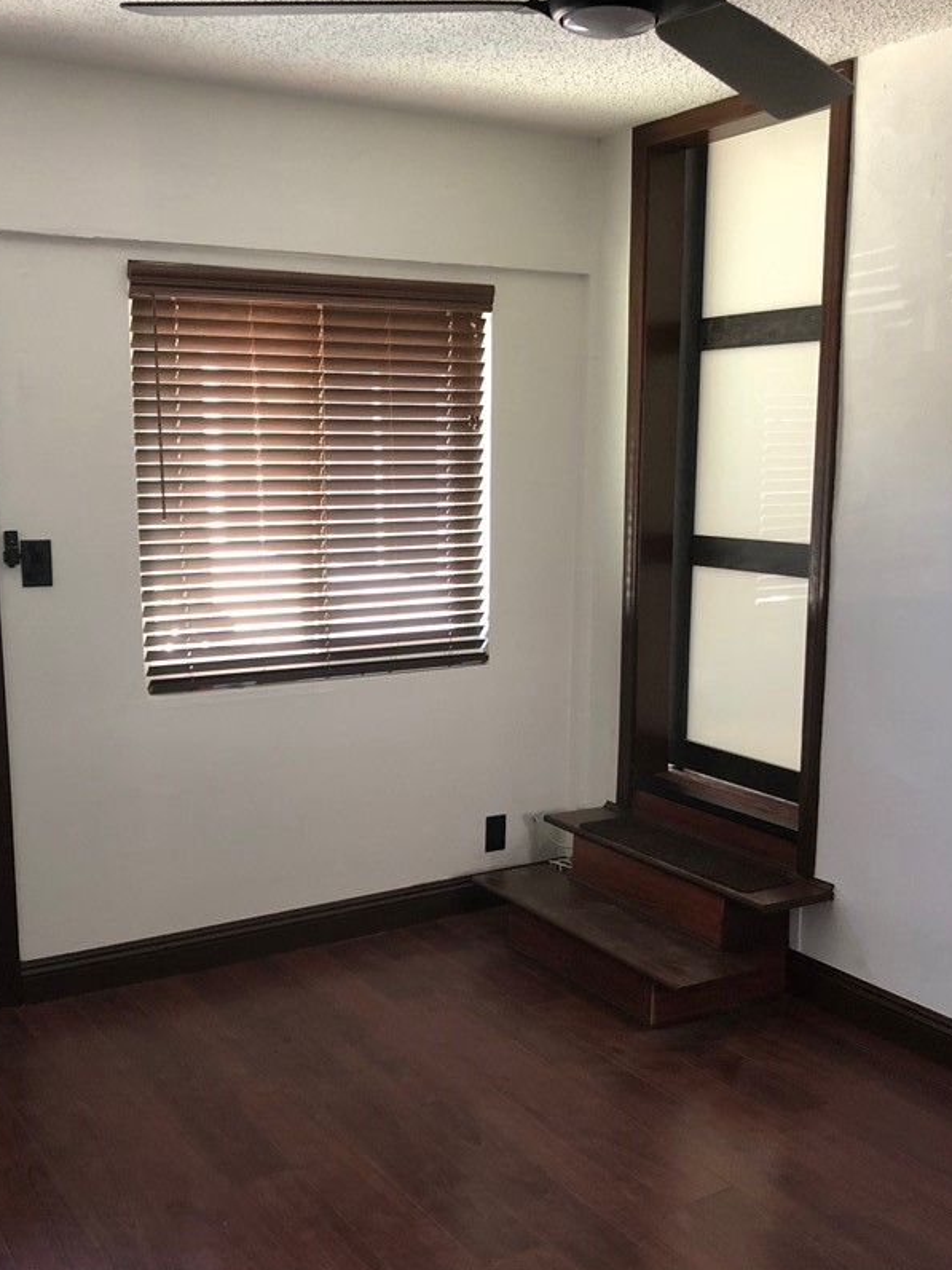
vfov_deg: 51.3
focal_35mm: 36
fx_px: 1320
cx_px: 410
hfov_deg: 39.6
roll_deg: +0.8
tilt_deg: -10.6
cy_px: 696
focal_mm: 3.99
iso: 80
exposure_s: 1/17
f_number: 1.8
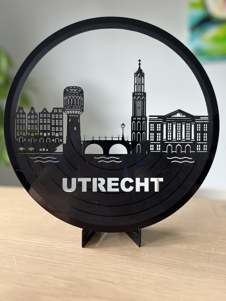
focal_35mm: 26
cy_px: 150
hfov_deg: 53.1
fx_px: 226
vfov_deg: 67.3
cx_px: 113
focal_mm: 5.1
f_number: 1.6
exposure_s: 1/60
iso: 125
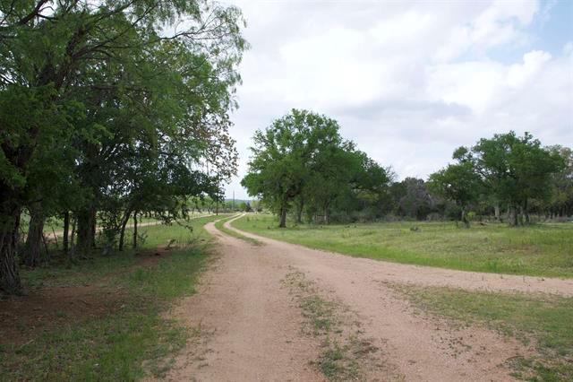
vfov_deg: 47.9
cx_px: 286
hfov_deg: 67.4
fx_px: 430
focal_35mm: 27
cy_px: 191
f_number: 8
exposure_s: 1/125
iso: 100
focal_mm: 18
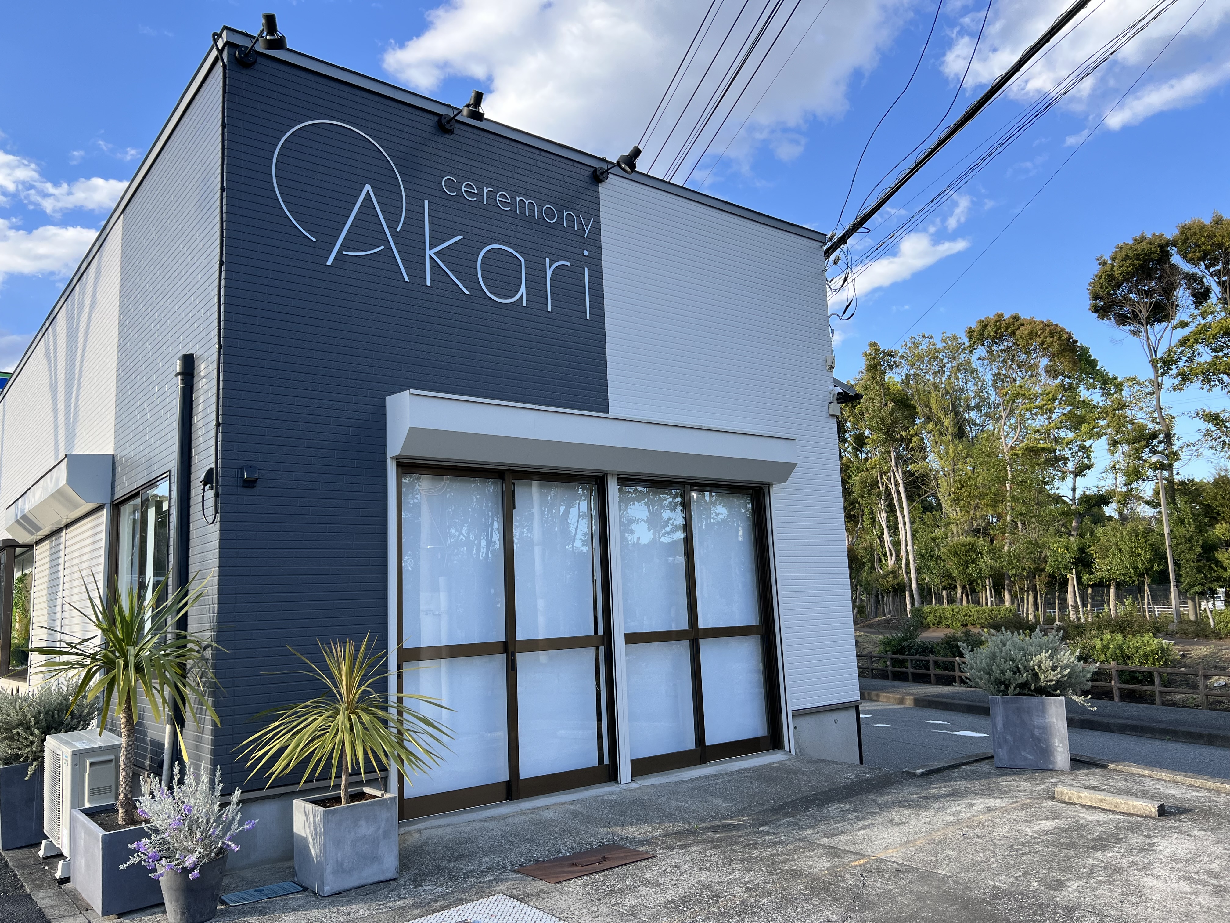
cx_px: 615
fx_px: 924
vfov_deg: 53.1
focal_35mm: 26
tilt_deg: +10.1
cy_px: 462
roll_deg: +3.1
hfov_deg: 67.3
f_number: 1.5
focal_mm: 5.7
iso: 50
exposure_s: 1/1038
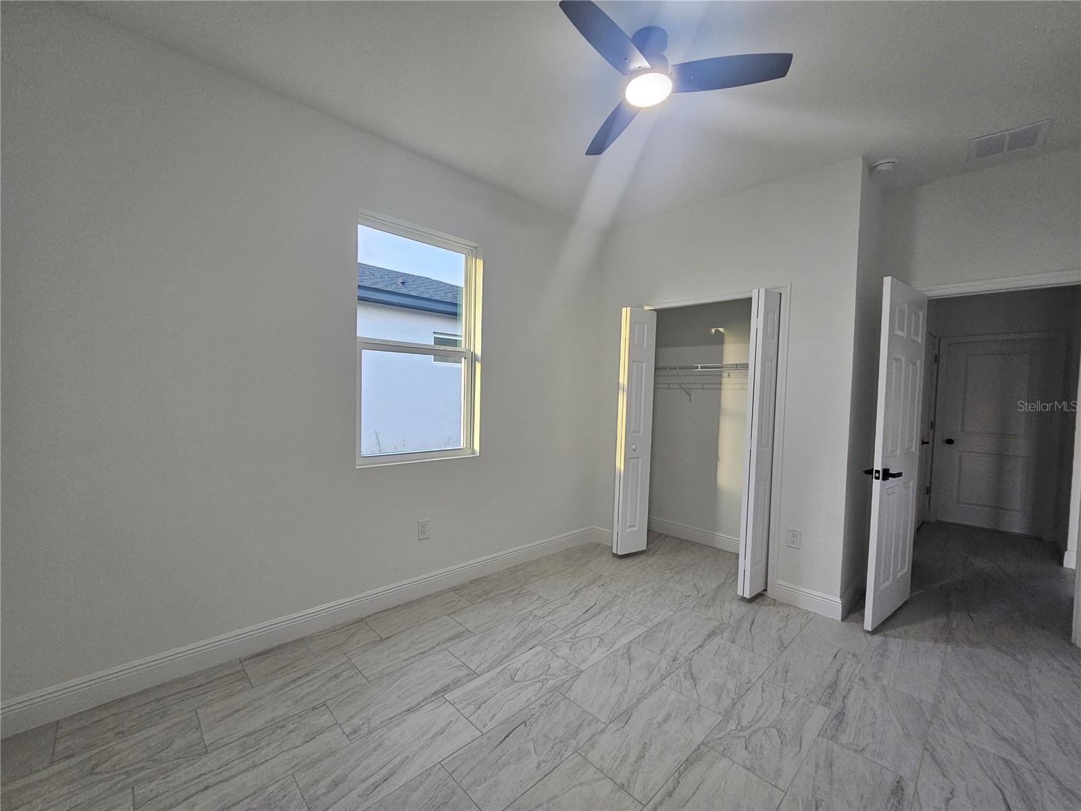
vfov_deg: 89.9
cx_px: 540
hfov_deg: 106.2
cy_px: 406
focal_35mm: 13
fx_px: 406
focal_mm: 2.2
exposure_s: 1/77.4
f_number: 2.2
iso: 200
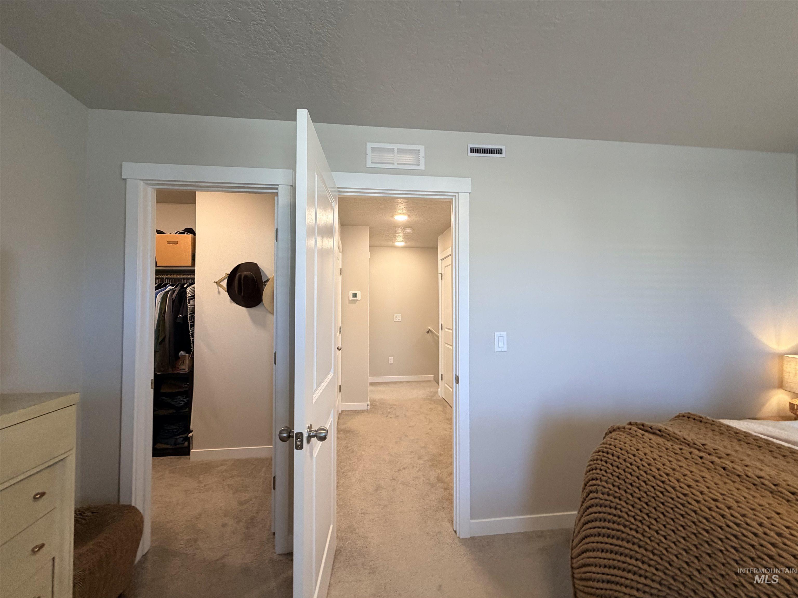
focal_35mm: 14
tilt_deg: +2.6
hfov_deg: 102.1
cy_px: 299
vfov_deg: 85.7
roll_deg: +0.9
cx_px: 399
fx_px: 323
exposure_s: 1/120
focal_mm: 2.22
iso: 320
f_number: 2.2
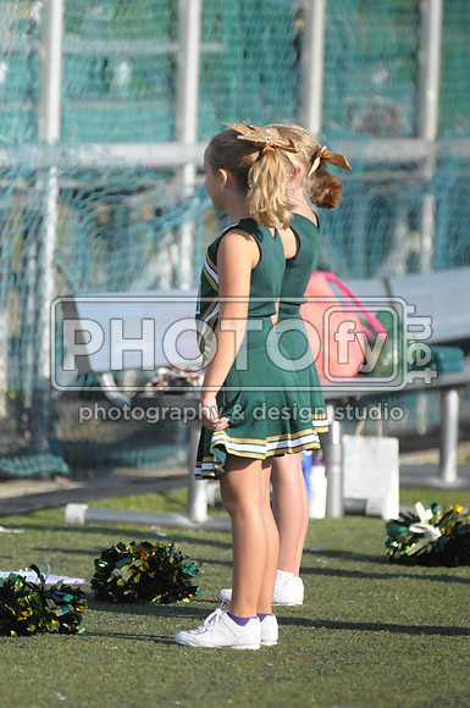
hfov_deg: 2.4
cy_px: 354
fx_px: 11195
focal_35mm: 570
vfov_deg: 3.6
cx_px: 235
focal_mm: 380
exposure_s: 1/8000
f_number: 4
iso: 1600
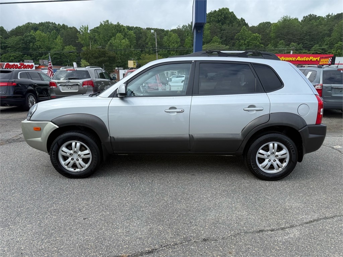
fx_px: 238
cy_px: 128
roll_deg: -1.2
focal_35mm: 24
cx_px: 172
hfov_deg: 71.6
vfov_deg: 56.8
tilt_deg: -13.4
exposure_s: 1/2000
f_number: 1.78
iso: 80
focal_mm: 6.76
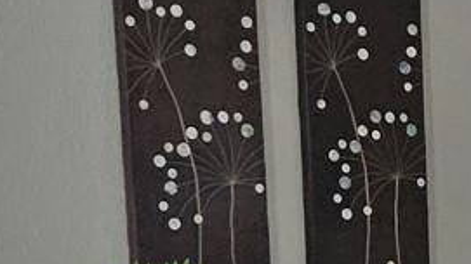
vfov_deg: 7.8
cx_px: 991
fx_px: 1847
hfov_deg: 12.5
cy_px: 519
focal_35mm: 148
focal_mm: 5.4
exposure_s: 1/240
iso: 1600
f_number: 1.8
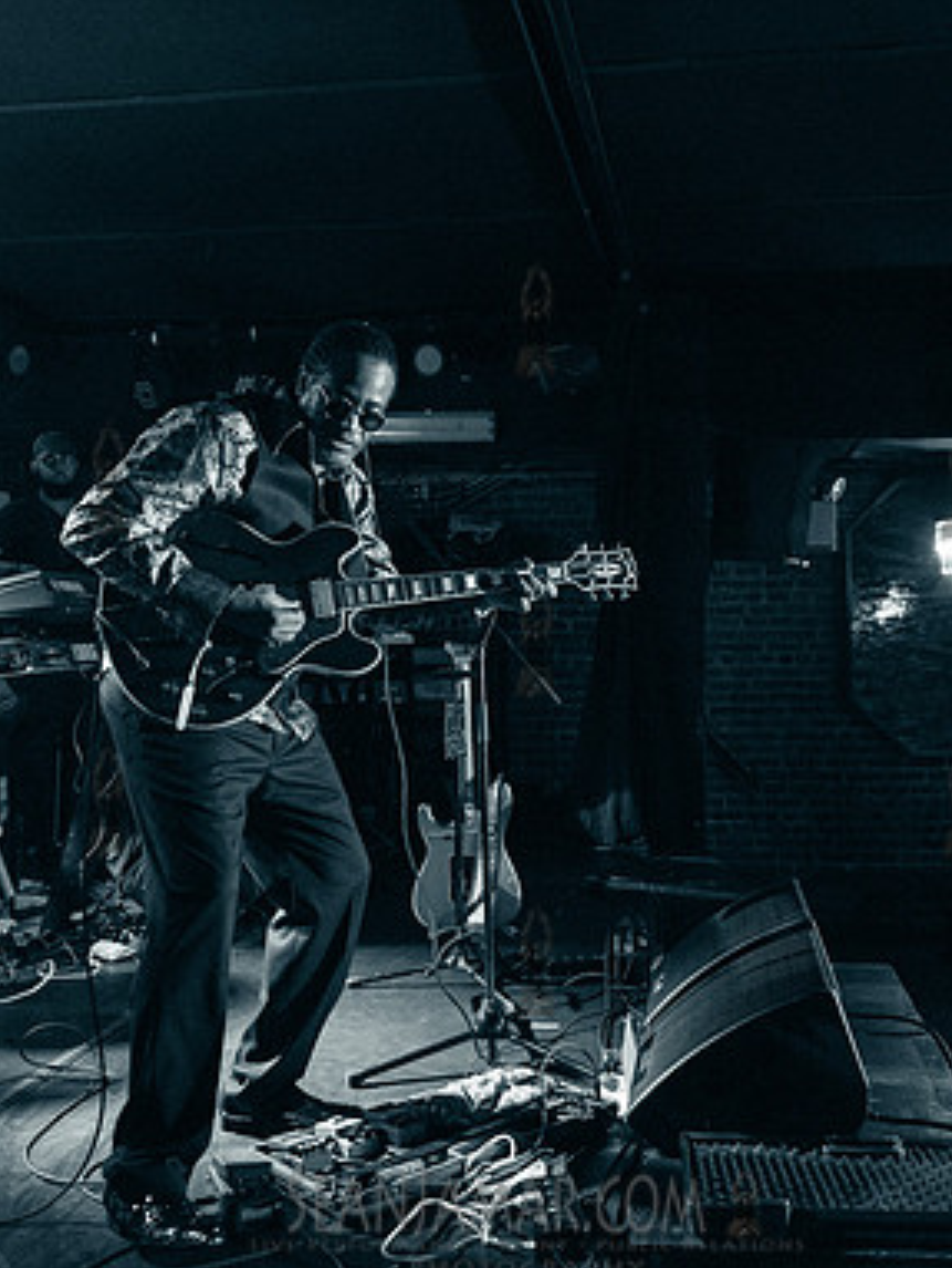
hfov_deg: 40.7
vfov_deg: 52.6
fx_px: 1282
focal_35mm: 35
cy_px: 639
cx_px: 534
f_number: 2.8
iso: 4000
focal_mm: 24
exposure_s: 1/250
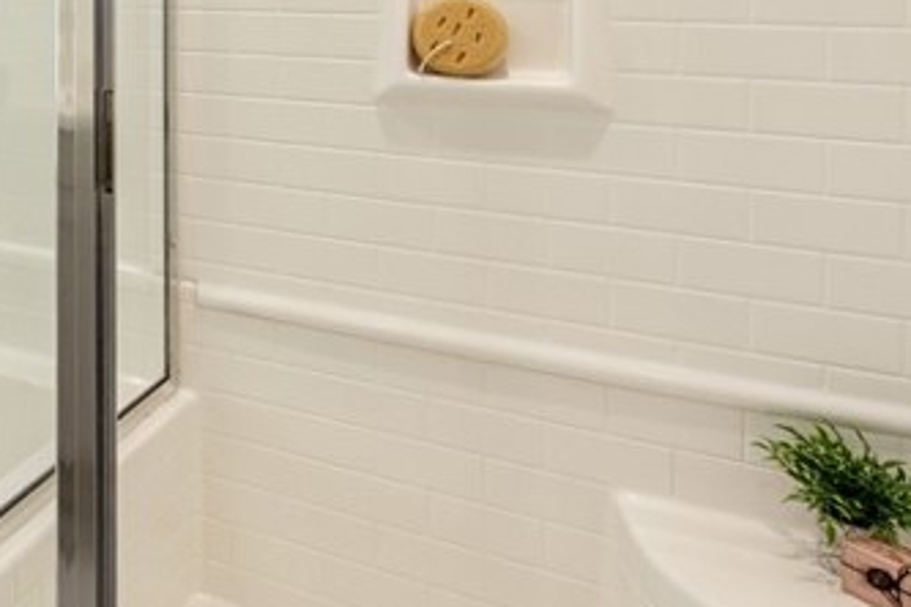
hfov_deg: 34.3
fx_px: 1088
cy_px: -15
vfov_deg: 29.0
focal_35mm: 43
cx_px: -235
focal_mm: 14
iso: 400
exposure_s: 1/125
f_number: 5
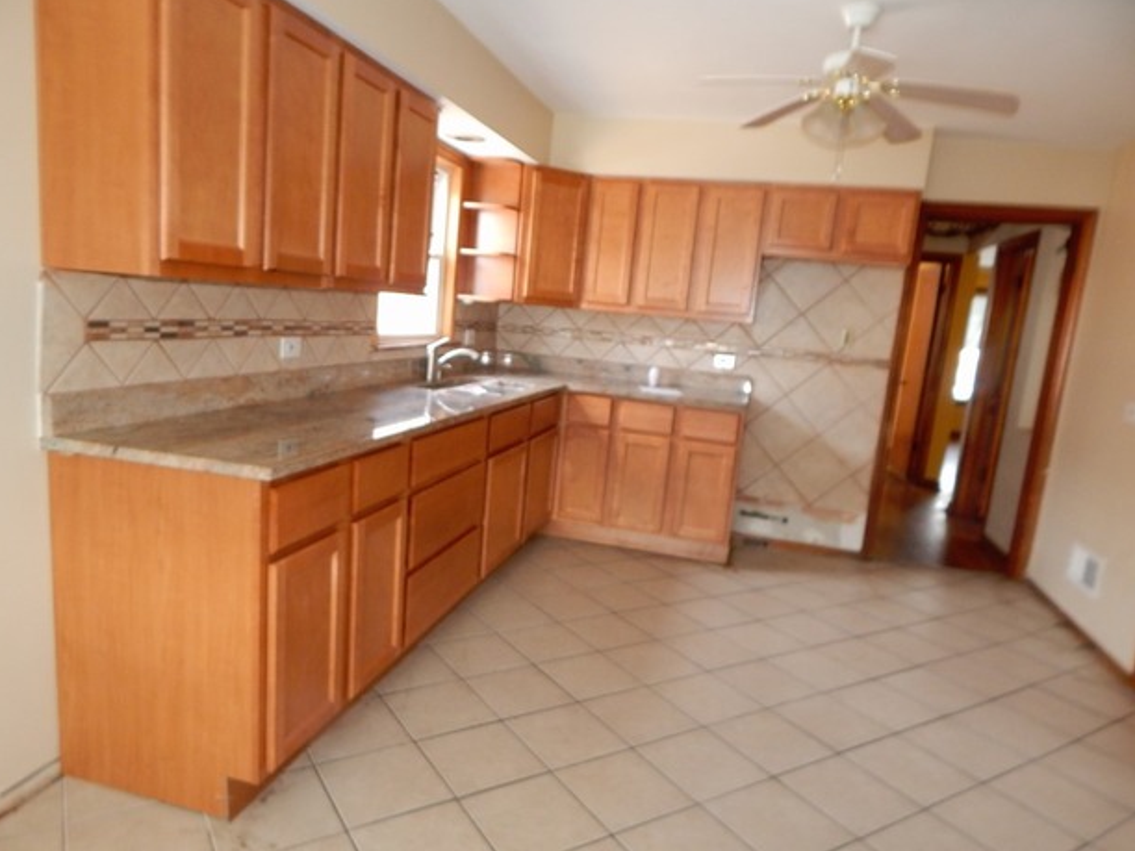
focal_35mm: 23
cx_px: 543
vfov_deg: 58.9
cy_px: 436
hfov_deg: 73.9
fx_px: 754
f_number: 3
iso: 200
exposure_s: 1/30
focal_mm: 4
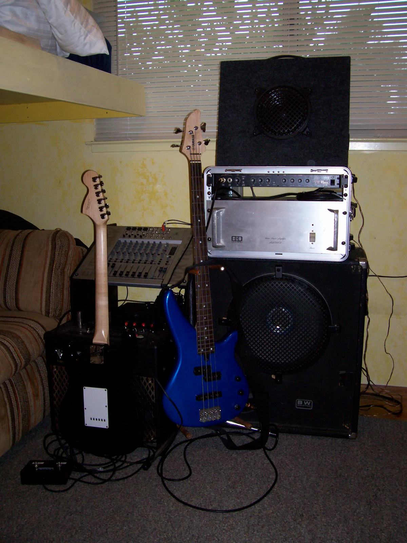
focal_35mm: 34
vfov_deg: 54.0
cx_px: 204
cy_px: 272
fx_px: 533
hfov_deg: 41.8
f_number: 2.7
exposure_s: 1/112
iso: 140
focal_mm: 5.6
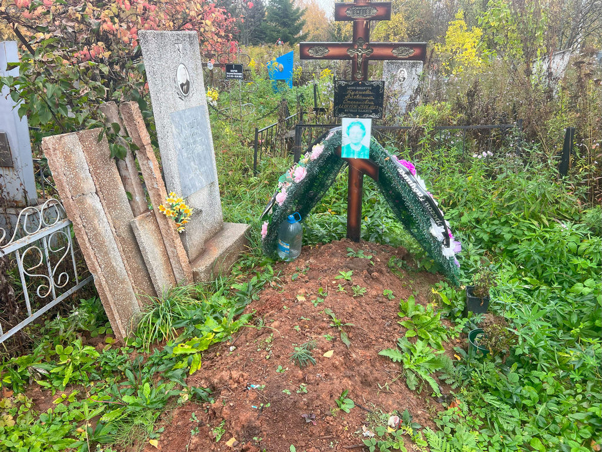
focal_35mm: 26
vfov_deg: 53.1
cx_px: 301
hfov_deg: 67.3
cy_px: 226
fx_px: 452
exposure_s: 1/274
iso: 40
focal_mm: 5.7
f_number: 1.5
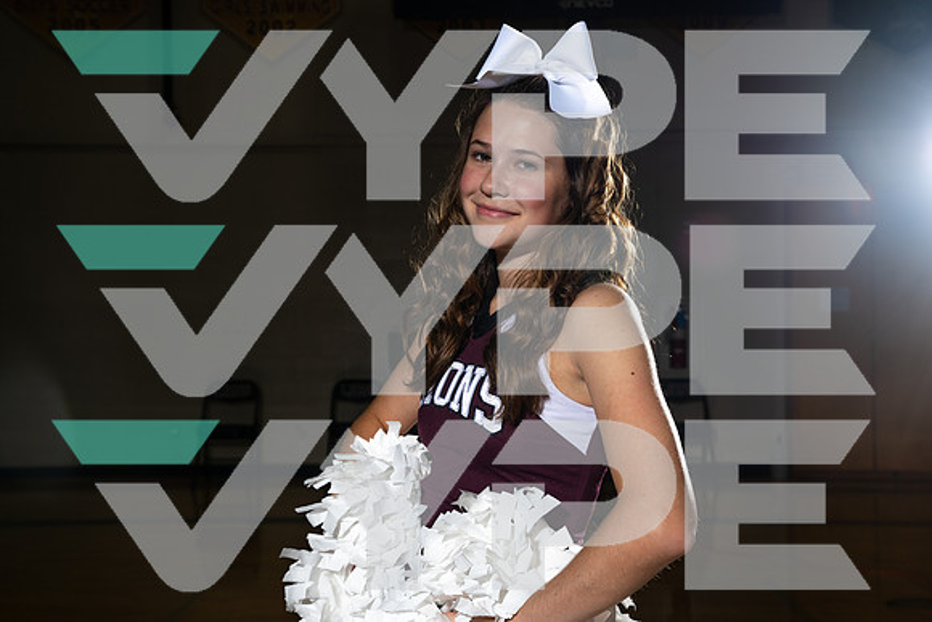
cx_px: 466
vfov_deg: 27.0
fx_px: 1295
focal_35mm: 50
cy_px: 311
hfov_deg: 39.6
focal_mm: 50
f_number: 8
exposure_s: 1/125
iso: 100
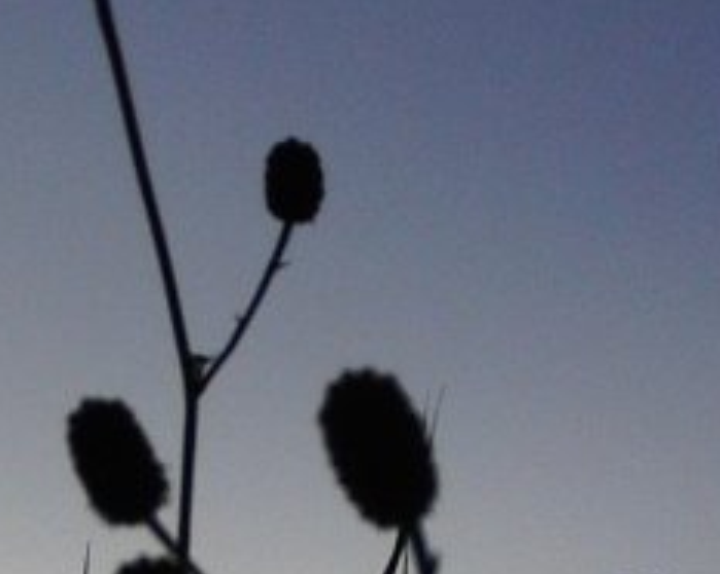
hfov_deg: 12.1
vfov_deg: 9.6
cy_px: 586
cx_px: 482
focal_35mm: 159
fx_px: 3385
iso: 100
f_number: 3.6
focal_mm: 6.42
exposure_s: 1/160
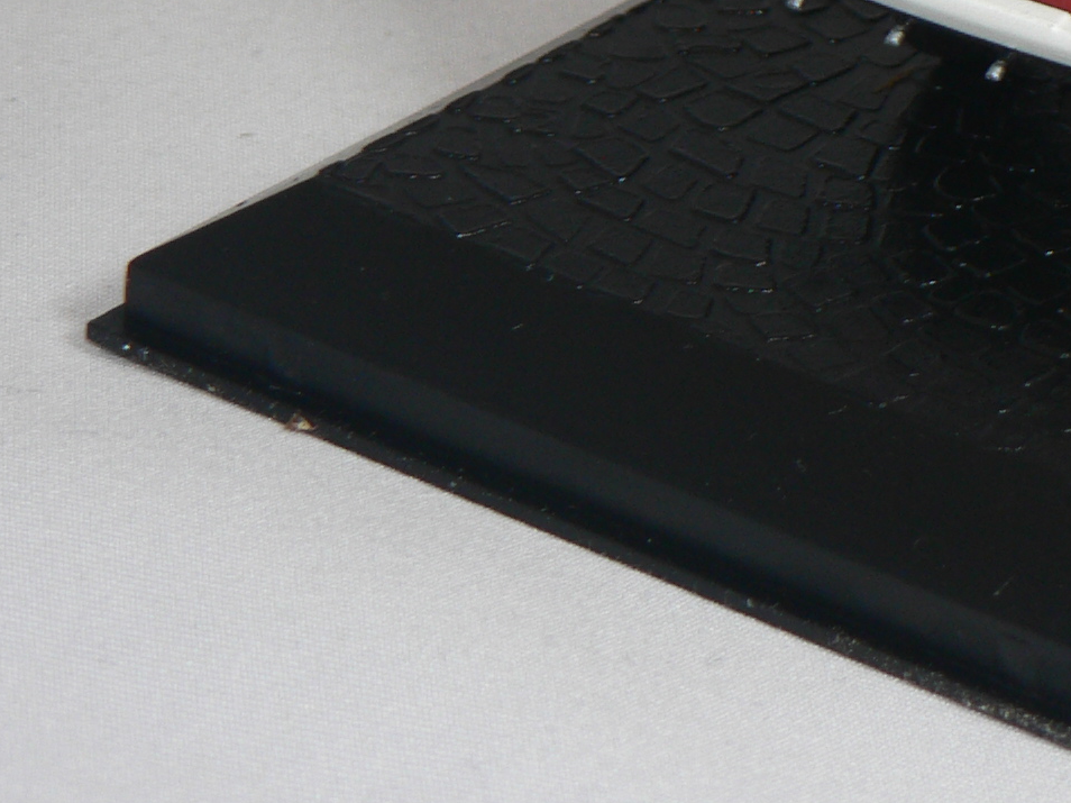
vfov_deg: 5.8
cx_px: 1391
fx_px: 7888
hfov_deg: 7.7
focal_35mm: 255
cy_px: -245
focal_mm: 15.8
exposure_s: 1/60
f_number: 3.2
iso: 80
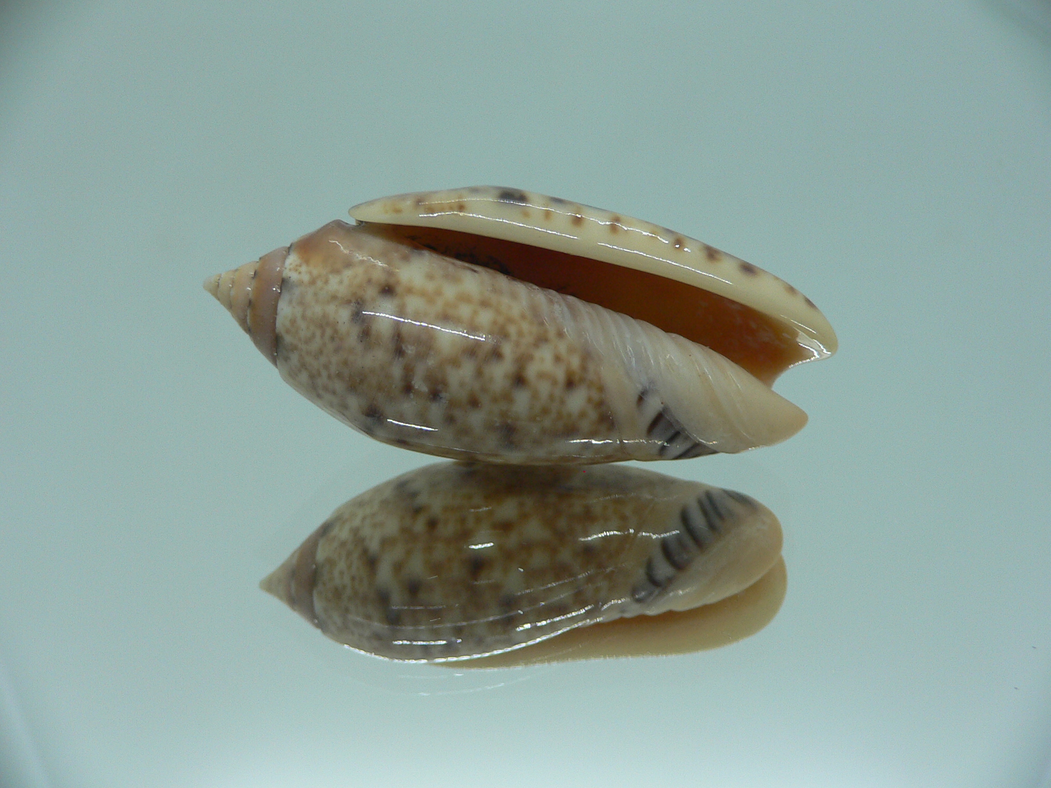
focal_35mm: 35
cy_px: 394
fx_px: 1063
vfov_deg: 40.7
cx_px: 526
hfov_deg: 52.6
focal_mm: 4.6
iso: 80
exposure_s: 1/60
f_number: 2.8
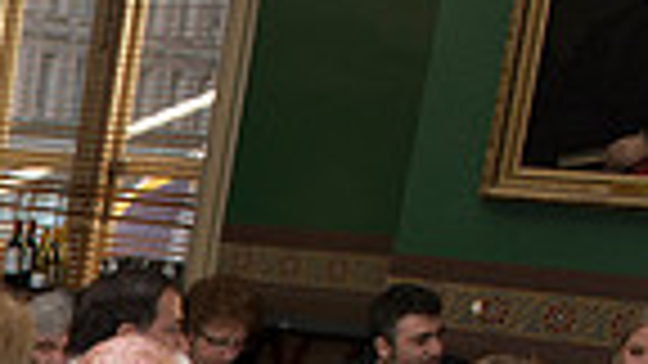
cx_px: -540
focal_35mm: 101
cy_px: 771
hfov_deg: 17.1
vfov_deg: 10.8
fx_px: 1735
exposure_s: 1/100
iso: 1600
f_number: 8
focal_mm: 24
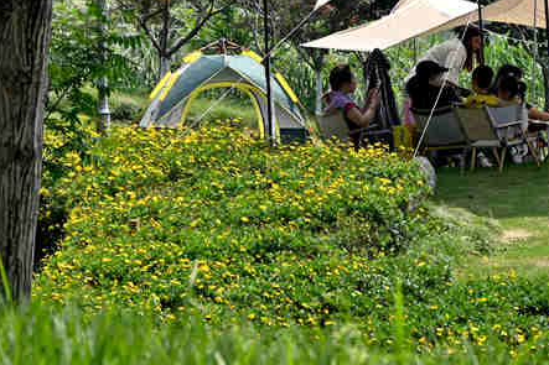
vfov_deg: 4.2
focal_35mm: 325
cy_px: 58
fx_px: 4954
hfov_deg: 6.3
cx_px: 414
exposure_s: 1/350
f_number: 6.3
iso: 64
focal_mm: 80
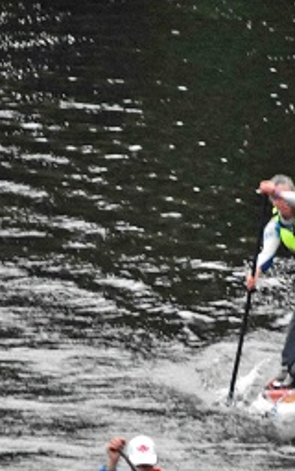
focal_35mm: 1268
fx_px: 16311
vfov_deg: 1.7
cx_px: 180
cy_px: 312
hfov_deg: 1.0
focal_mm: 300
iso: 3200
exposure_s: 1/100
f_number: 5.6
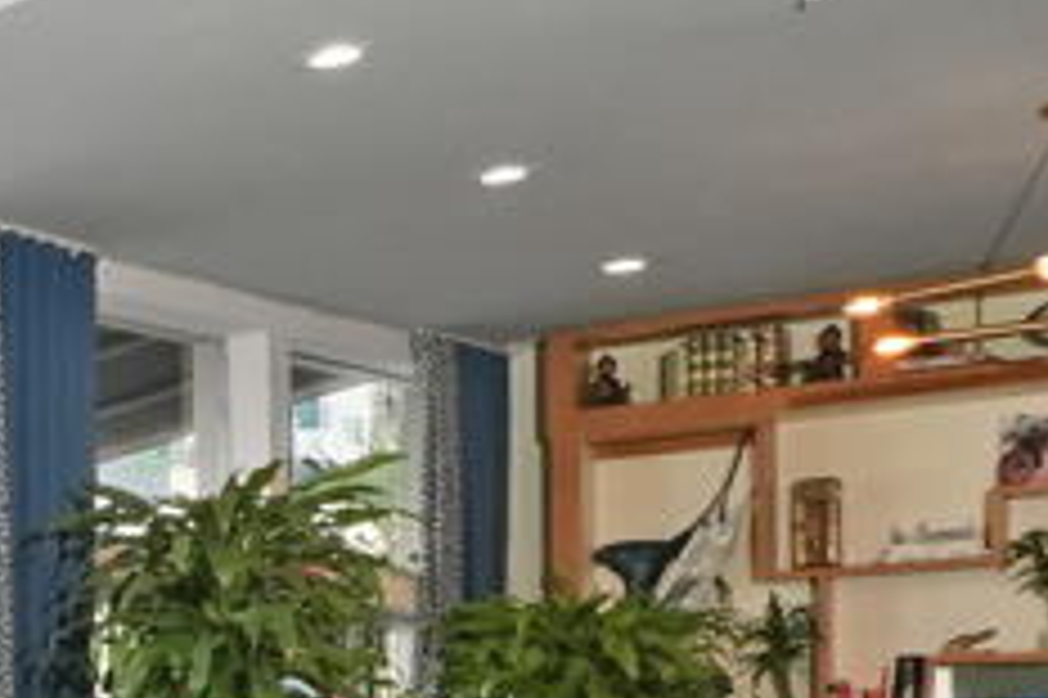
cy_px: 804
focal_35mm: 66
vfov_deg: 19.5
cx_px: -1210
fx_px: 1920
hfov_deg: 17.4
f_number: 11
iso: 3200
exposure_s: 1/80
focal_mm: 12
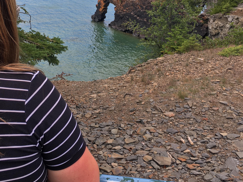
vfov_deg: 29.8
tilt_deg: -18.5
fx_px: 337
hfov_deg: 39.4
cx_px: 92
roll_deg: -3.3
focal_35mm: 48
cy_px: 48
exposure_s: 1/641
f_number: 2.2
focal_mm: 4.15
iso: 25
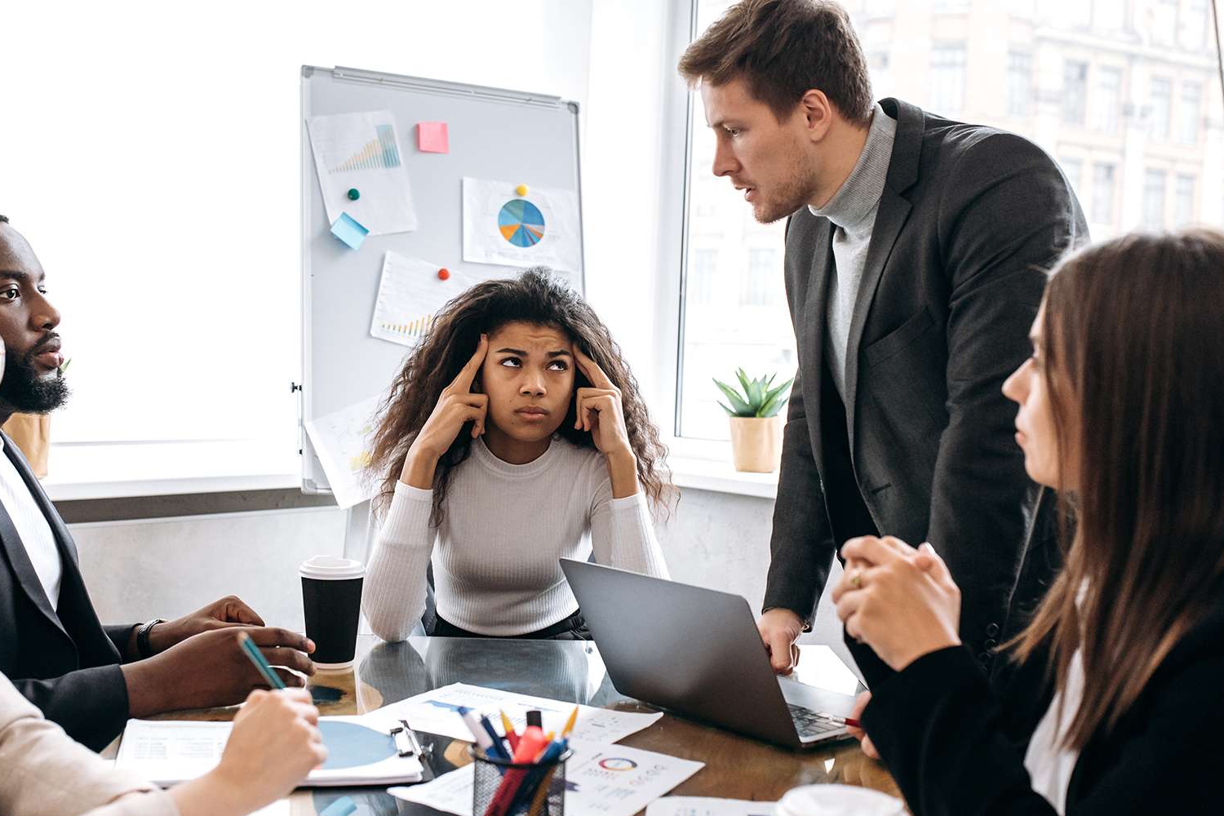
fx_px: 1428
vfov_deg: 31.8
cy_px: 477
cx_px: 559
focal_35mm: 42
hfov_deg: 46.4
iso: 1250
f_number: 3.5
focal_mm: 35
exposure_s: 1/200
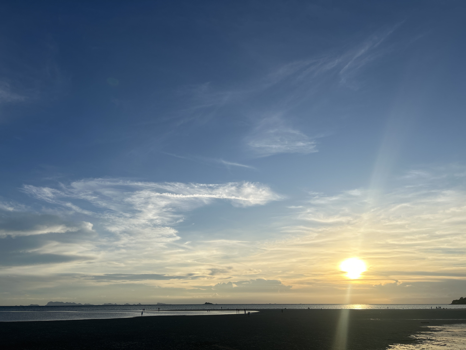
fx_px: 350
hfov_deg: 67.3
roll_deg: +0.5
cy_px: 175
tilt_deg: +19.5
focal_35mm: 26
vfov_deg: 53.1
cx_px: 233
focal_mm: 5.7
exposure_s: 1/5076
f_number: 1.5
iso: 50
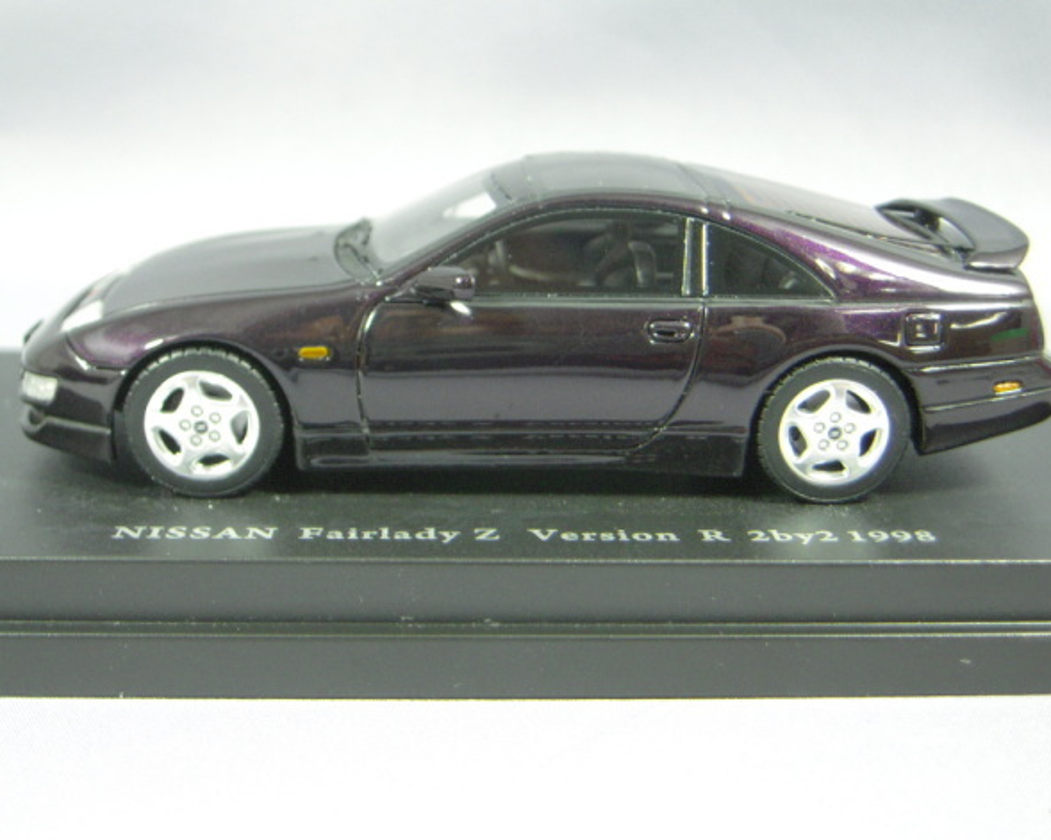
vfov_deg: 28.6
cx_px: 512
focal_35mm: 53
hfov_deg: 35.4
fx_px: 1648
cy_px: 414
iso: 400
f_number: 3.5
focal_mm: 8.9
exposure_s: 1/30
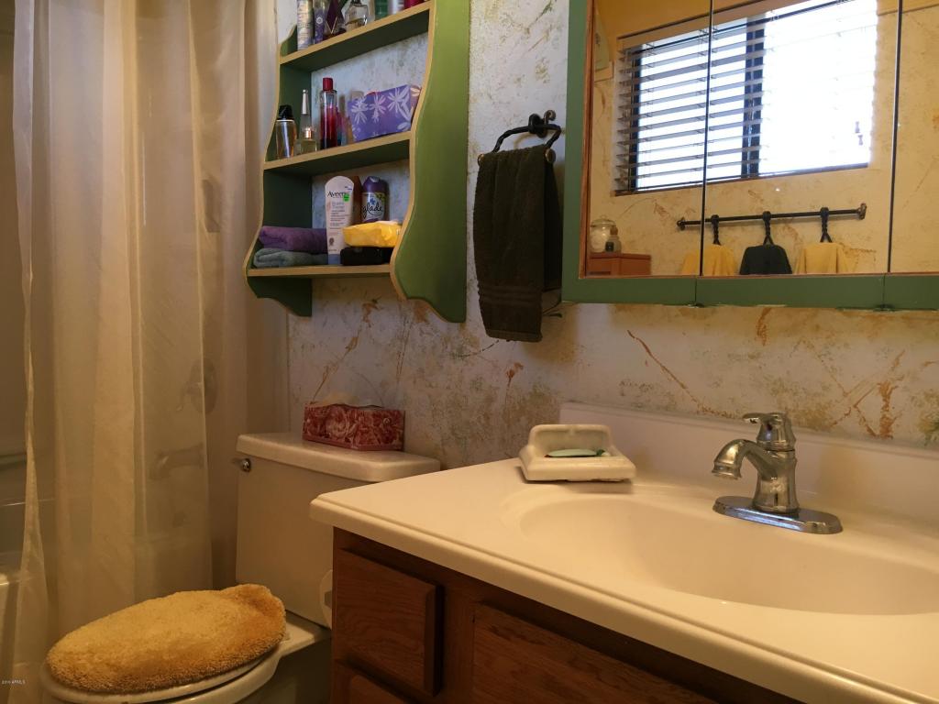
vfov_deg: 48.2
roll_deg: -0.9
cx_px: 470
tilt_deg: -2.4
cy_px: 352
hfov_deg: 61.7
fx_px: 787
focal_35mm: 29
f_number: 2.2
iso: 40
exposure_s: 1/30
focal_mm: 4.15
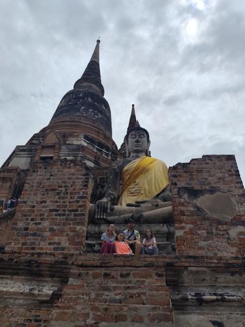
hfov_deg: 58.9
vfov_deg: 73.9
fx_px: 217
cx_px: 122
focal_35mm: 23
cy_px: 164
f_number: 1.65
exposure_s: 1/3111
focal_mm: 6.19
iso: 50
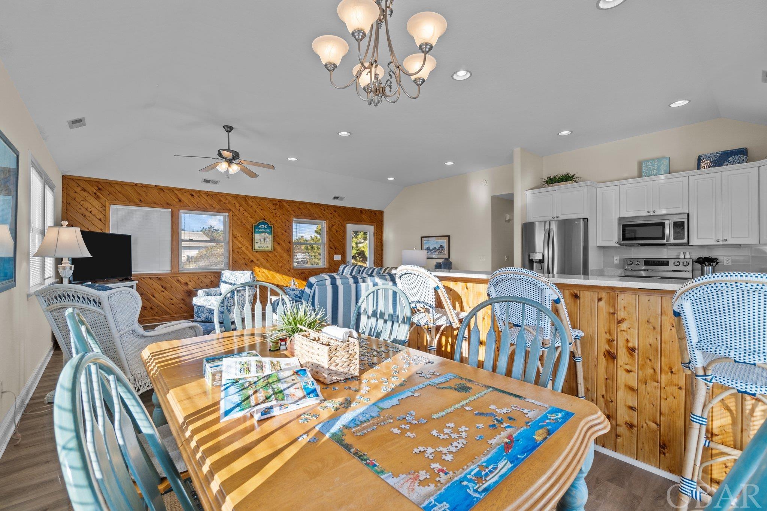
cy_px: 256
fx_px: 320
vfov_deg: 77.3
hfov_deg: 100.4
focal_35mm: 15
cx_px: 384
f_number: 8
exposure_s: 1/13
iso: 100
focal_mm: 10
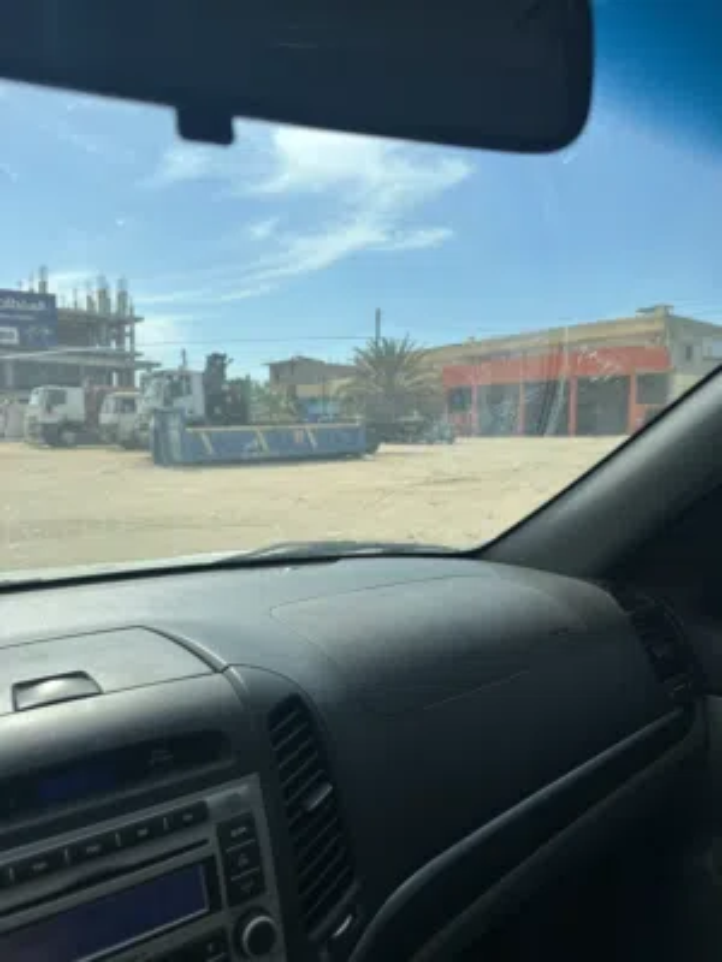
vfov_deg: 71.6
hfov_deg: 56.8
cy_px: 481
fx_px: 667
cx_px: 361
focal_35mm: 24
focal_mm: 6.86
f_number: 1.78
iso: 80
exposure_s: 1/4762
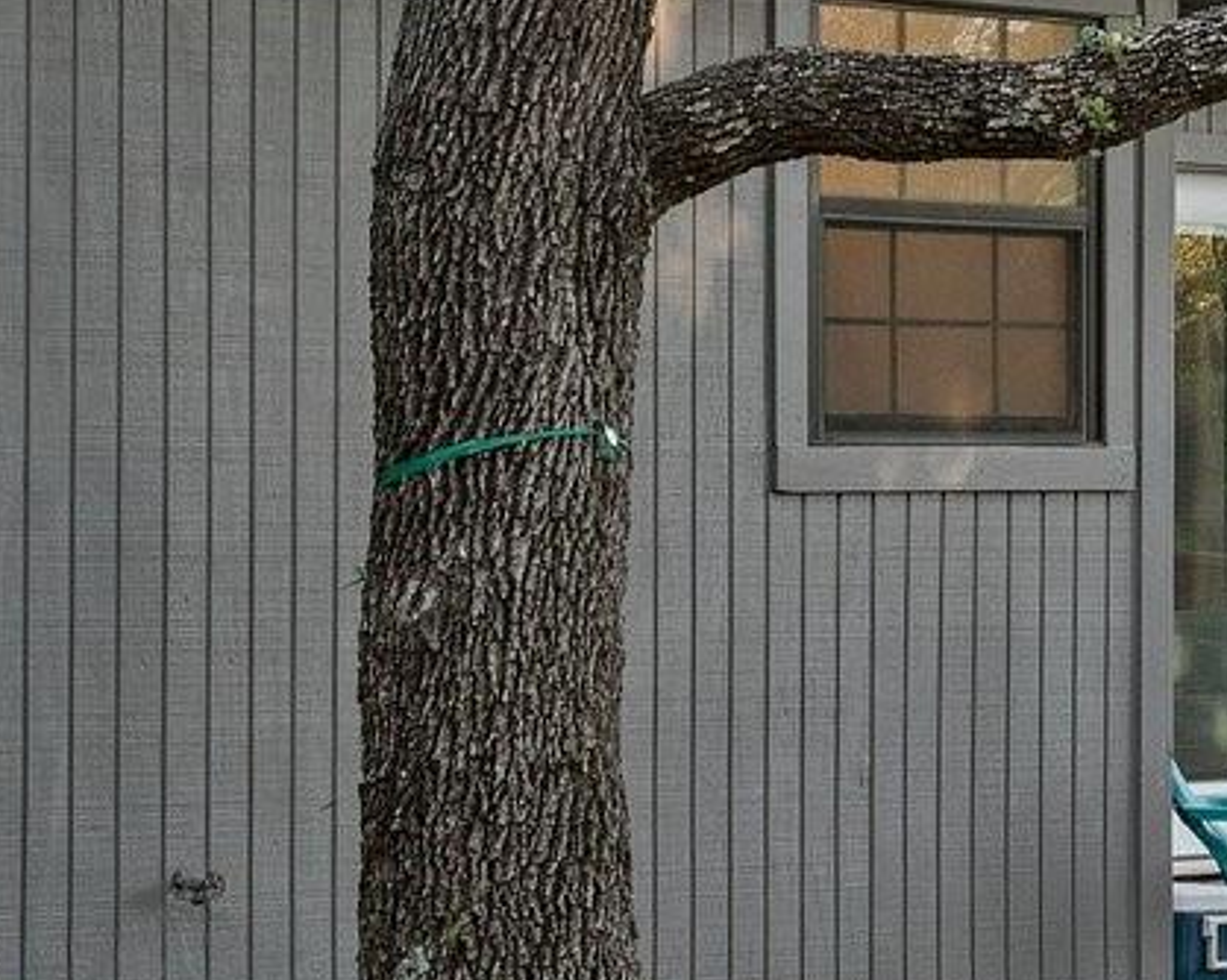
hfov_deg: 12.0
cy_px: 537
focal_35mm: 161
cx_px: 916
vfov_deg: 9.6
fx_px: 5844
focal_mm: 35
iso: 400
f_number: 8
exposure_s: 1/50
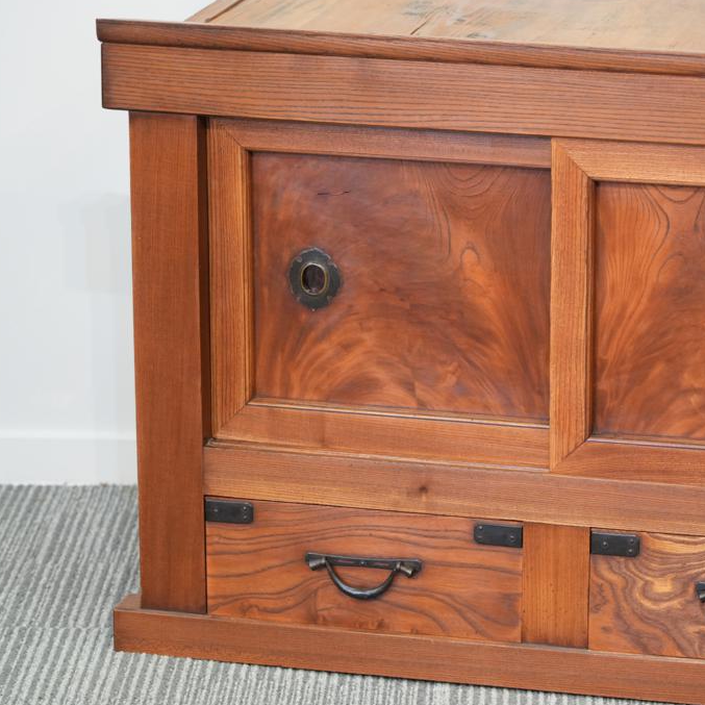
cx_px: 449
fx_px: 3295
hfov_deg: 12.2
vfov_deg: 12.2
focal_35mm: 143
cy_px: 347
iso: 3200
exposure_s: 1/125
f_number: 4
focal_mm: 105
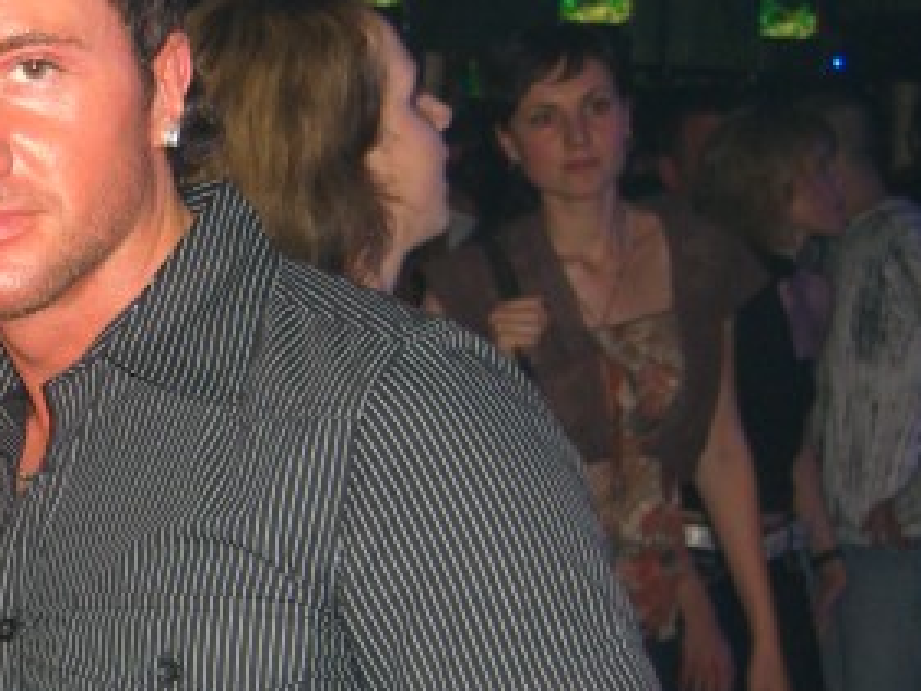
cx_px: -7
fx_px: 2156
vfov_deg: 18.2
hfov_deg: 23.1
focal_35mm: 81
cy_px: 396
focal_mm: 7.9
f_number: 2.8
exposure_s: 1/60
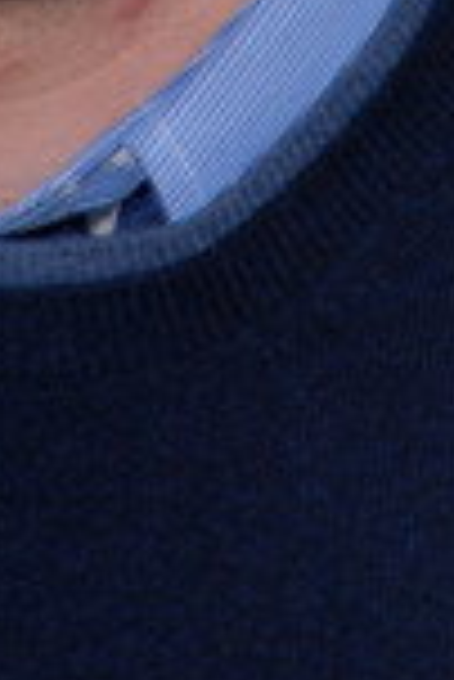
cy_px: -421
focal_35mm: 893
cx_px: 18
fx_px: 16847
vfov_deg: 2.3
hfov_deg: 1.5
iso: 200
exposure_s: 1/200
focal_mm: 175
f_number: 8
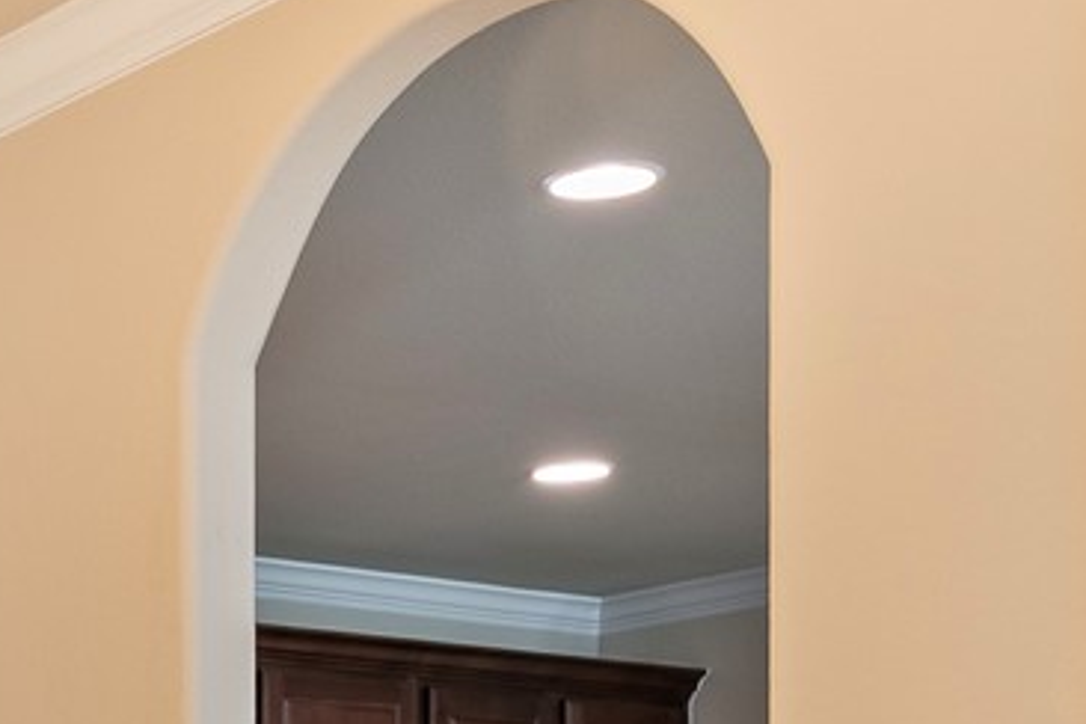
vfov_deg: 13.5
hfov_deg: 18.8
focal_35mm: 95
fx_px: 2866
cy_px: 1128
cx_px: -570
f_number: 6.3
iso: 100
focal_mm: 16
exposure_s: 1/1.25
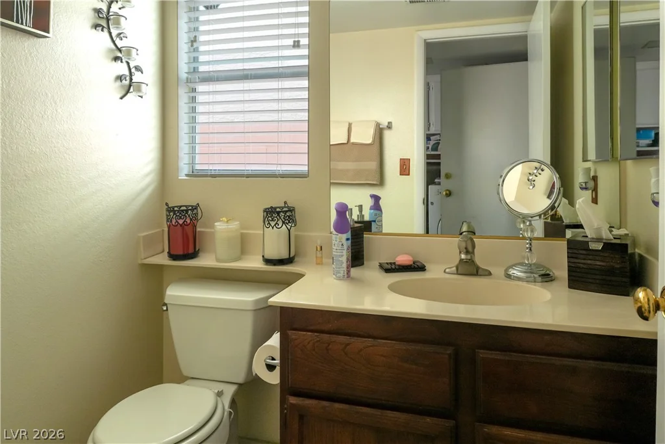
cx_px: 332
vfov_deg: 53.1
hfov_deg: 73.7
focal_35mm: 24
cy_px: 222
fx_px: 443
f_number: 5.6
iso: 100
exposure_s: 1/48
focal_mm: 16
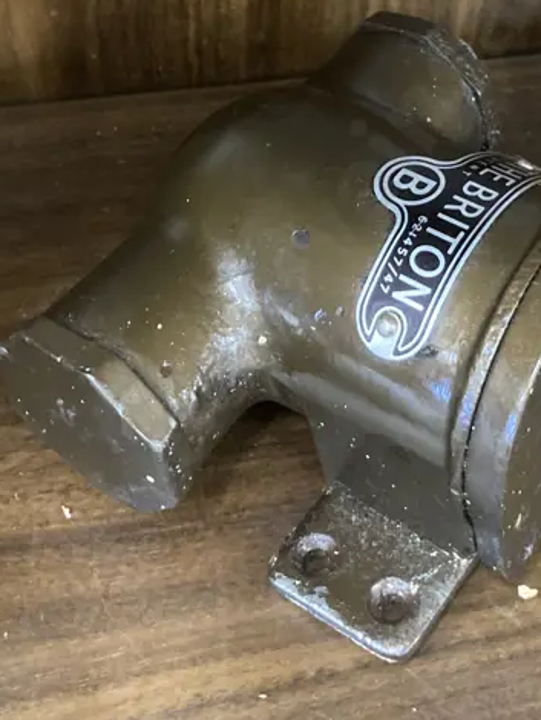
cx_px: 444
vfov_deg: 30.4
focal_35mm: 61
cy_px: 84
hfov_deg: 23.6
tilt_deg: -45.8
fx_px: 1270
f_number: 1.8
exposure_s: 1/20
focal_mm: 3.99
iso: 640
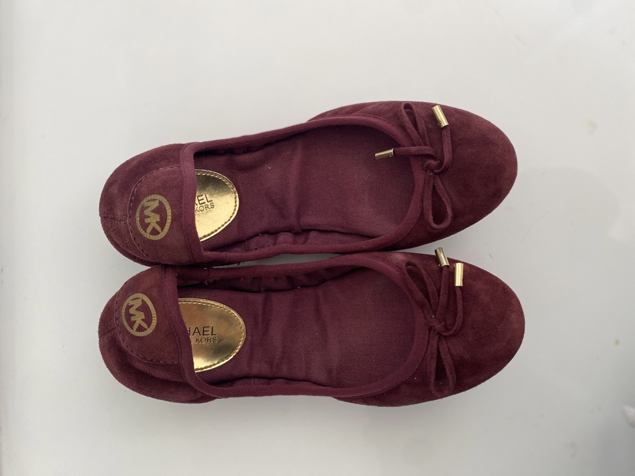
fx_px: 477
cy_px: 238
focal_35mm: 26
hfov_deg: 67.3
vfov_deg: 53.1
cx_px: 318
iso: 125
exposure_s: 1/63
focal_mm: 4.25
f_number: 1.8
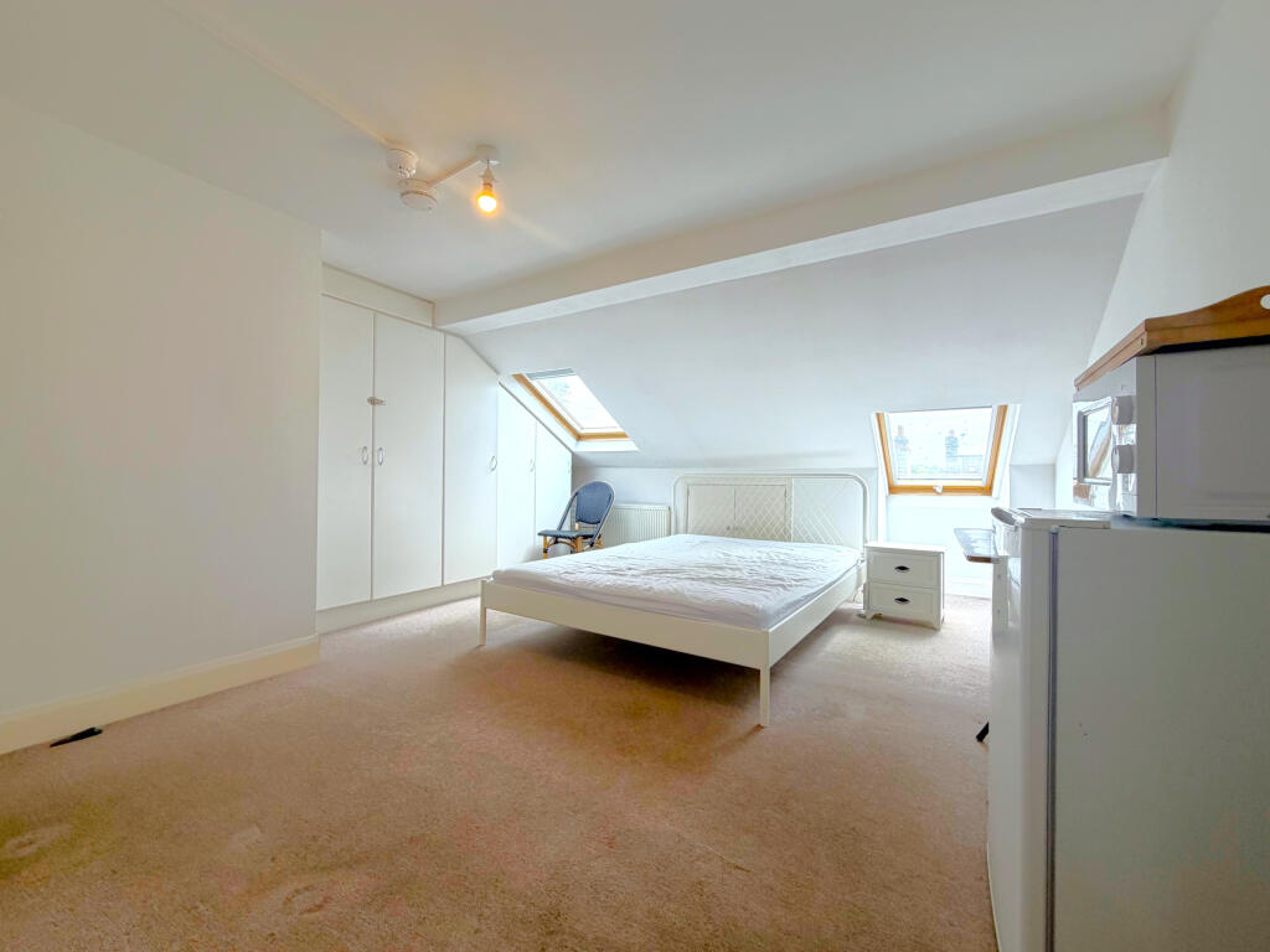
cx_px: 635
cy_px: 476
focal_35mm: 14
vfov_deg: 85.7
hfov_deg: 102.1
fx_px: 514
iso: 50
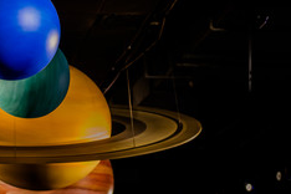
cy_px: 96
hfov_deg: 19.0
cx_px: 46
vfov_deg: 12.9
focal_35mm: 106
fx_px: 857
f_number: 2.8
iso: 2500
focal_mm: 62
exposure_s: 1/160
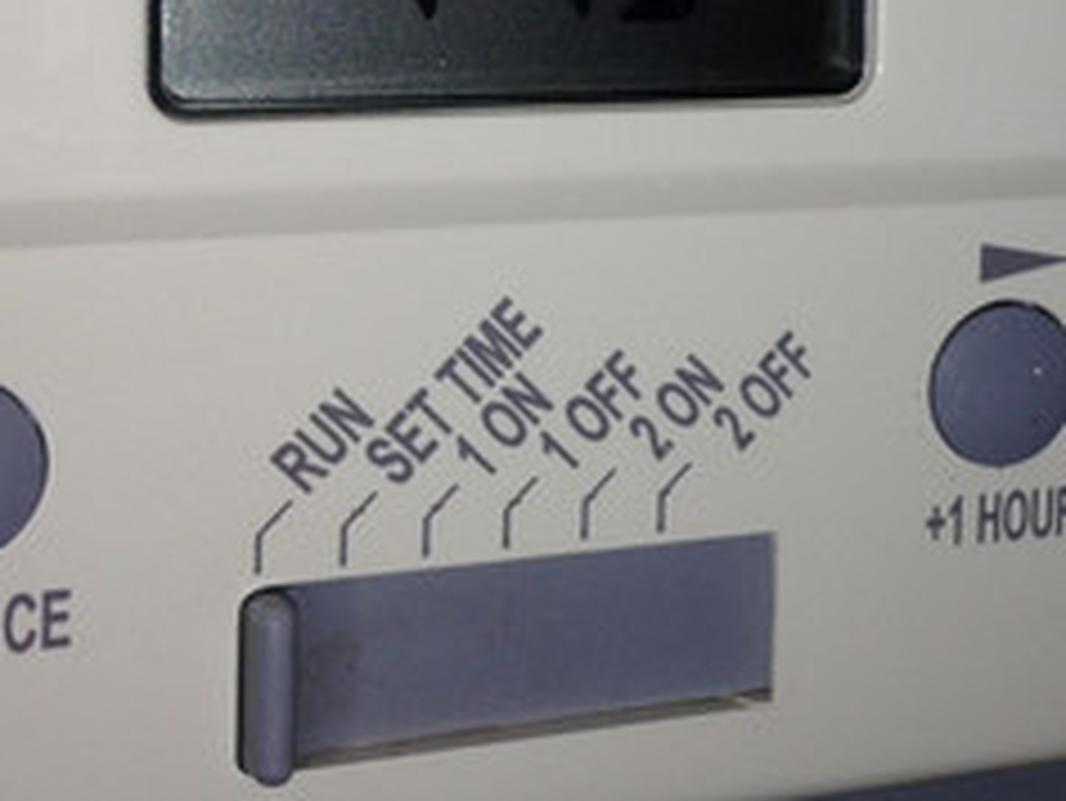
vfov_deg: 16.4
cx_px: 922
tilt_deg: -4.9
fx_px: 2742
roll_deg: -0.9
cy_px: 50
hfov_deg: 21.6
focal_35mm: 89
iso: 50
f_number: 2.4
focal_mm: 4.12
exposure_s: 1/293
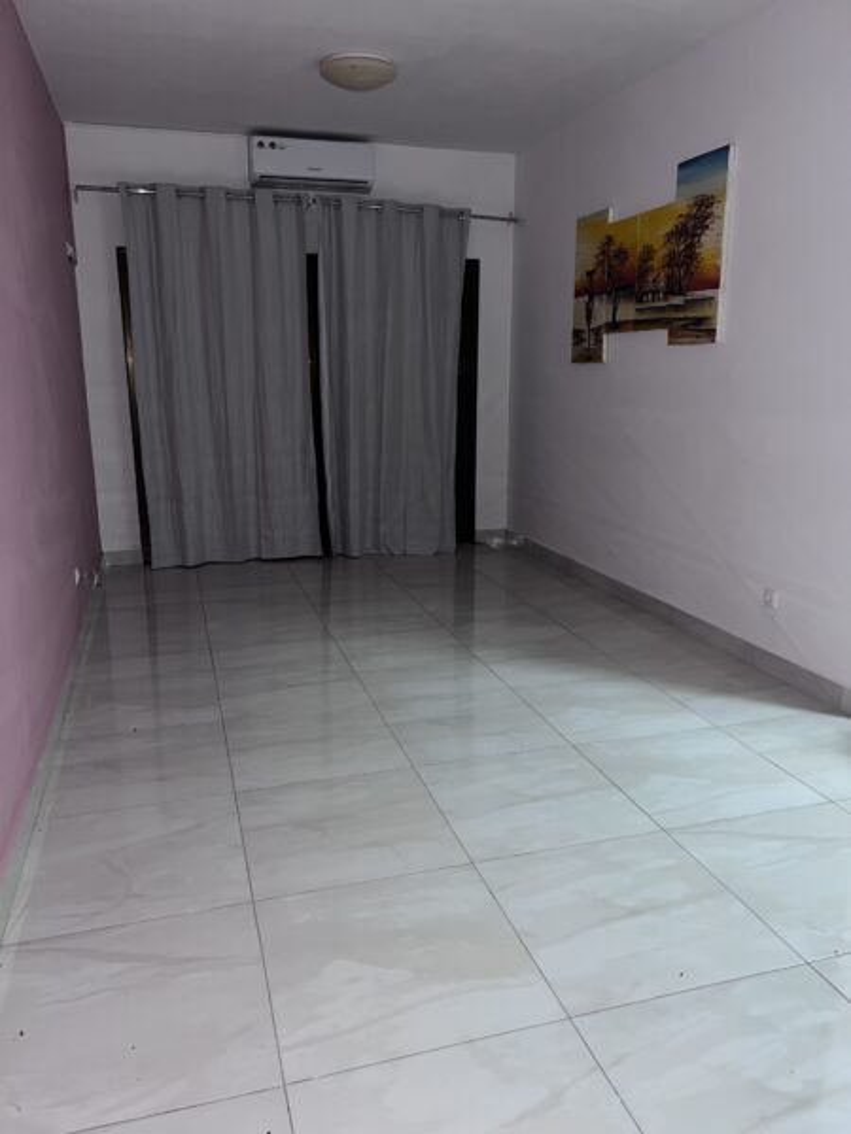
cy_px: 567
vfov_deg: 67.3
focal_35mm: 26
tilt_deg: -12.6
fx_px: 852
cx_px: 426
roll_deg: +1.1
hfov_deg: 53.1
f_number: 1.5
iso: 80
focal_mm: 5.7
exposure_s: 1/12
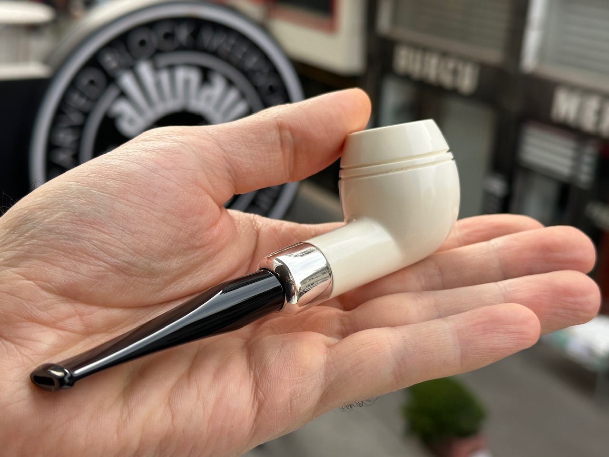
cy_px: 228
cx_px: 304
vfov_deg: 30.3
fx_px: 844
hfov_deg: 39.7
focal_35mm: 48
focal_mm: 6.86
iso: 64
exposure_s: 1/880
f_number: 1.78
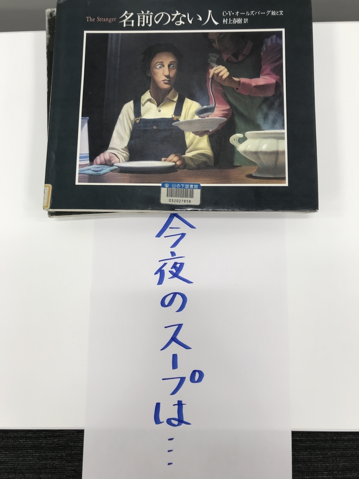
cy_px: 240
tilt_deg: -80.9
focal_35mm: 28
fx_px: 387
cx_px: 180
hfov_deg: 49.7
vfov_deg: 63.4
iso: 25
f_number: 1.8
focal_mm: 3.99
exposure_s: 1/50
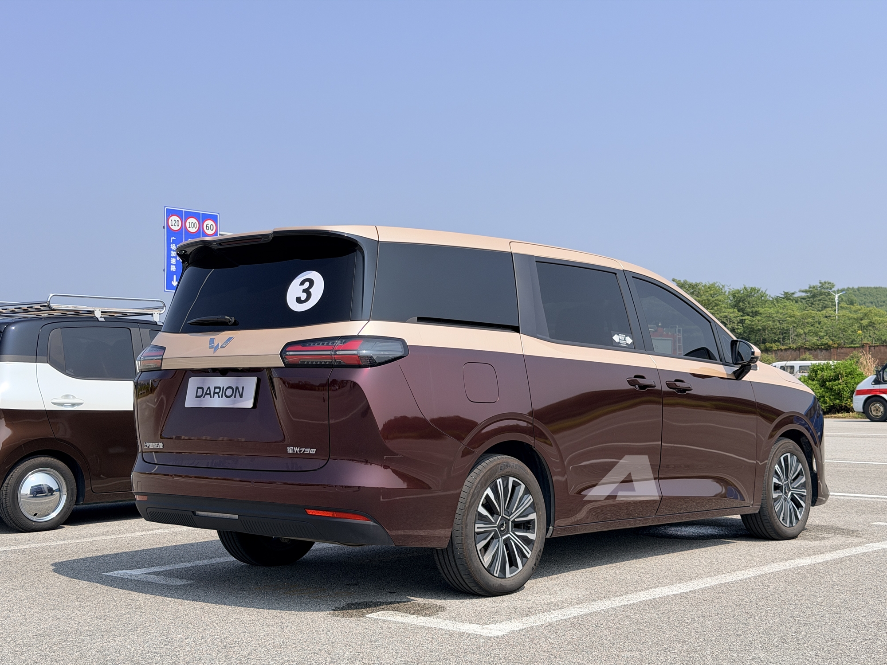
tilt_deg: +2.4
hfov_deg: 39.7
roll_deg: +0.5
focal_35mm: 48
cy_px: 332
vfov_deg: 30.3
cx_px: 444
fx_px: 1230
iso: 64
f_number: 1.78
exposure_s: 1/3891
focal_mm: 6.76
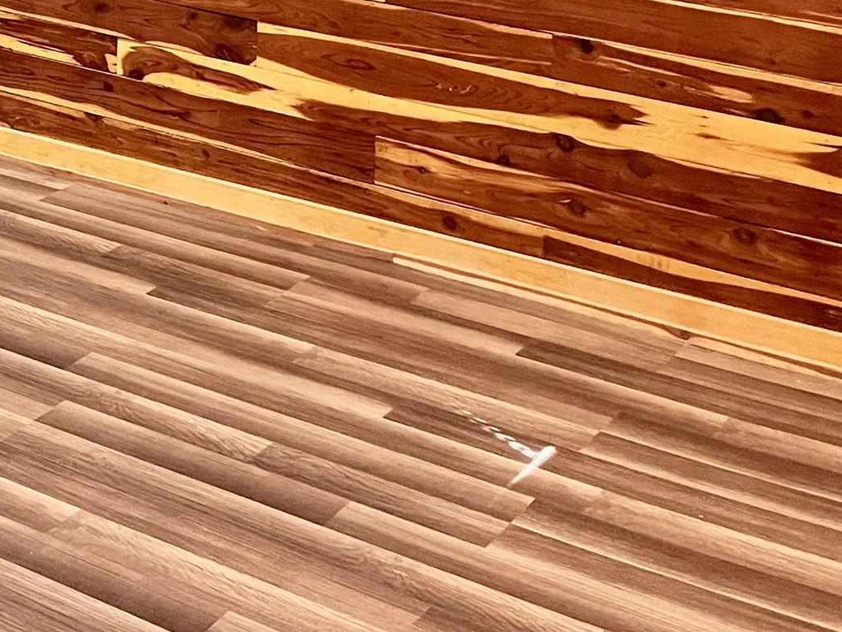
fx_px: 1873
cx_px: -250
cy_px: -265
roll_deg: +0.4
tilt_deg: -7.0
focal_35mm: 77
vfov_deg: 17.5
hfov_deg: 22.6
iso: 320
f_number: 1.6
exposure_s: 1/60
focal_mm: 5.1
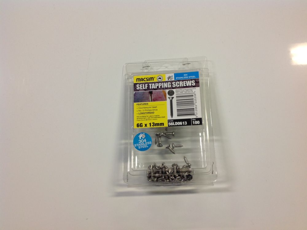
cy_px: 115
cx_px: 154
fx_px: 310
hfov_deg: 52.7
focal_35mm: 35
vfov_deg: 40.6
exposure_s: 1/17
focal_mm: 4.28
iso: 64
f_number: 2.4
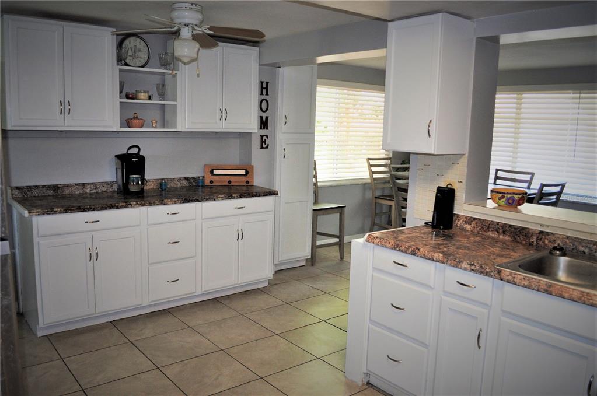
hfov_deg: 67.5
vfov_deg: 47.8
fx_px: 447
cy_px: 198
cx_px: 298
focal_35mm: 27
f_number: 3.5
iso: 640
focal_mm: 18
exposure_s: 1/125
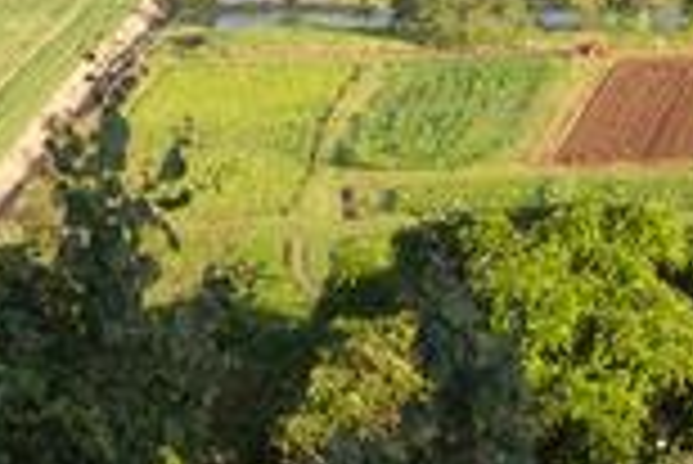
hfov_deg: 7.8
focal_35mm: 264
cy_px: -315
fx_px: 5087
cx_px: 544
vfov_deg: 5.2
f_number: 3.5
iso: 100
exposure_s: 1/245
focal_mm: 13
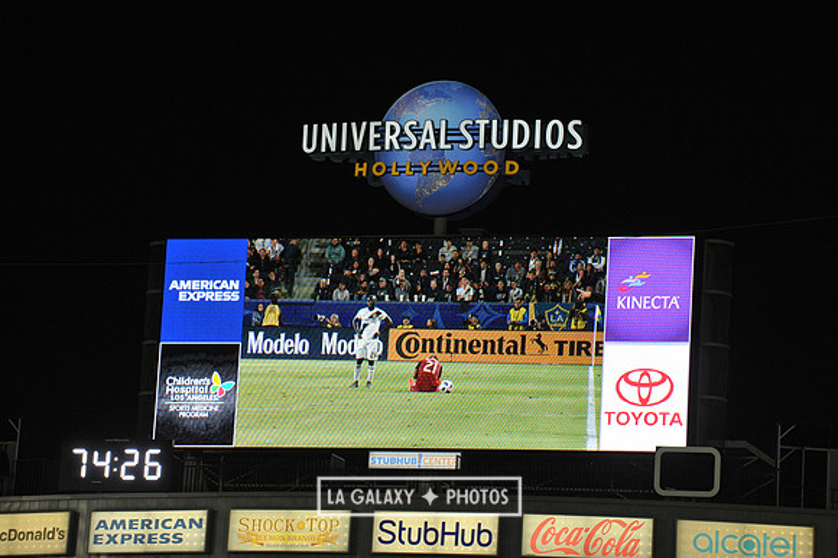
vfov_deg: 7.2
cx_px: 419
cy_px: 279
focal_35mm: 190
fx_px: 4420
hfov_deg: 10.8
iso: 1600
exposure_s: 1/250
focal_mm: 190
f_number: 8
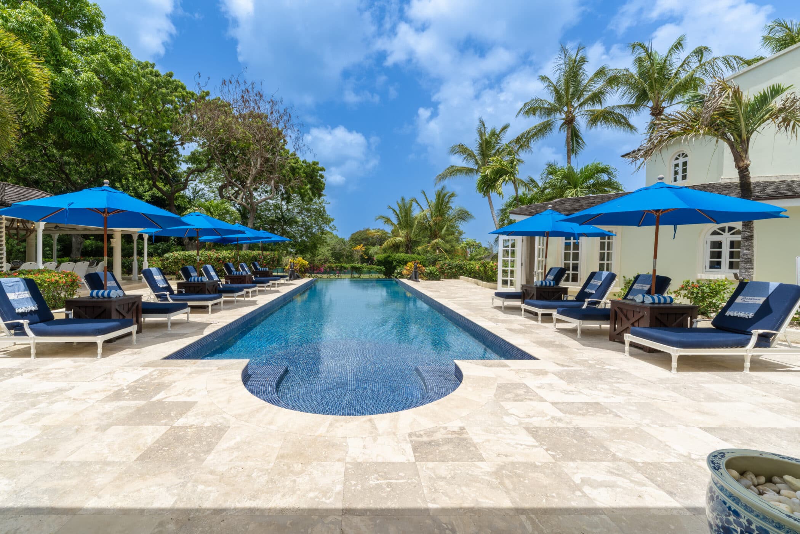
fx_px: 311
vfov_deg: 81.2
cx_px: 400
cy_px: 267
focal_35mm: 14
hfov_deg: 104.2
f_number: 16
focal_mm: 14
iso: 50
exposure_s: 1/80
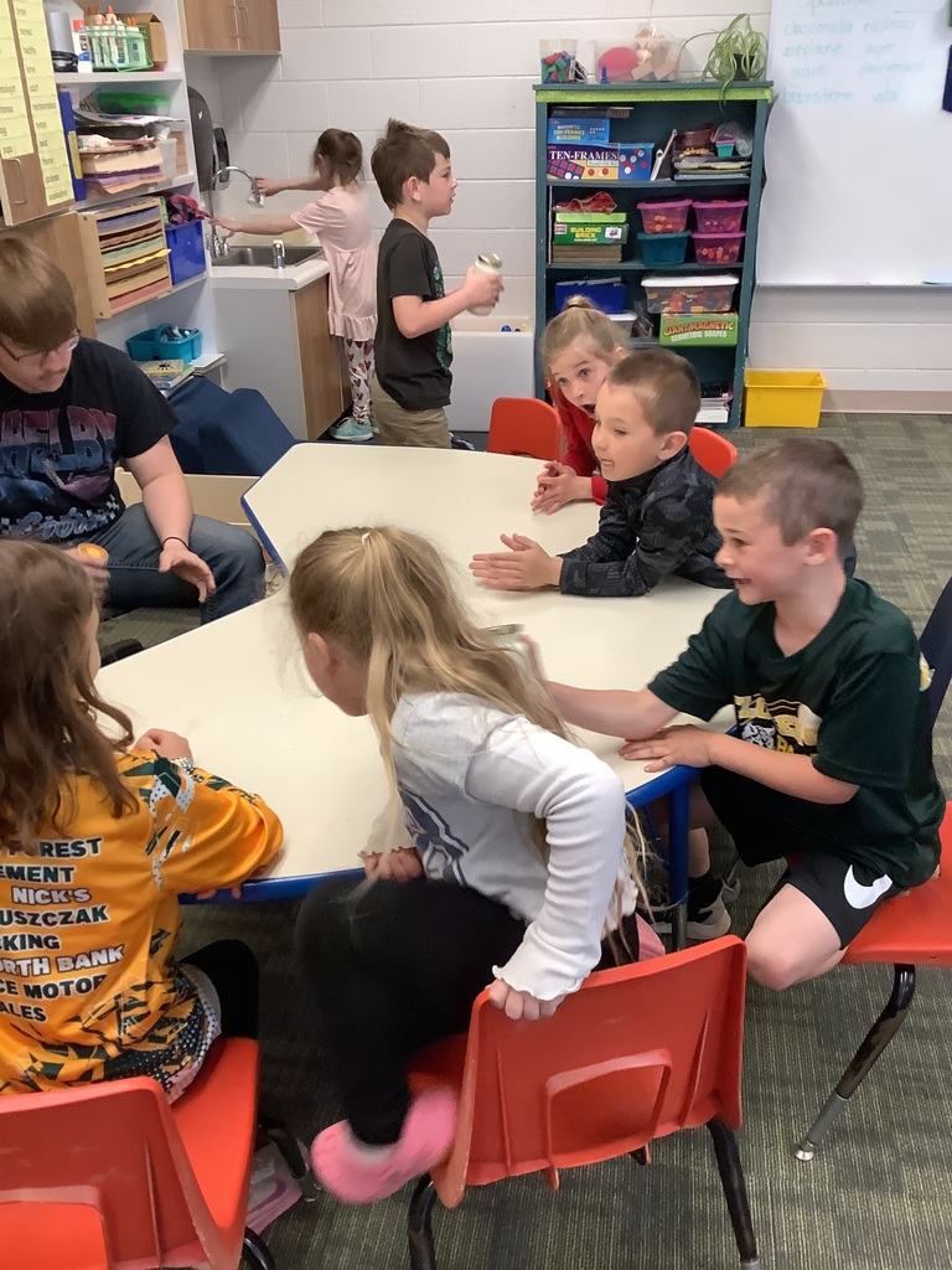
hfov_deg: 45.4
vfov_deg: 58.4
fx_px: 1137
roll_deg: +1.3
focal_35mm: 31
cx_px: 476
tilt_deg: -26.2
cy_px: 635
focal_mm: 3.3
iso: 200
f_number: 2.4
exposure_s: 1/60
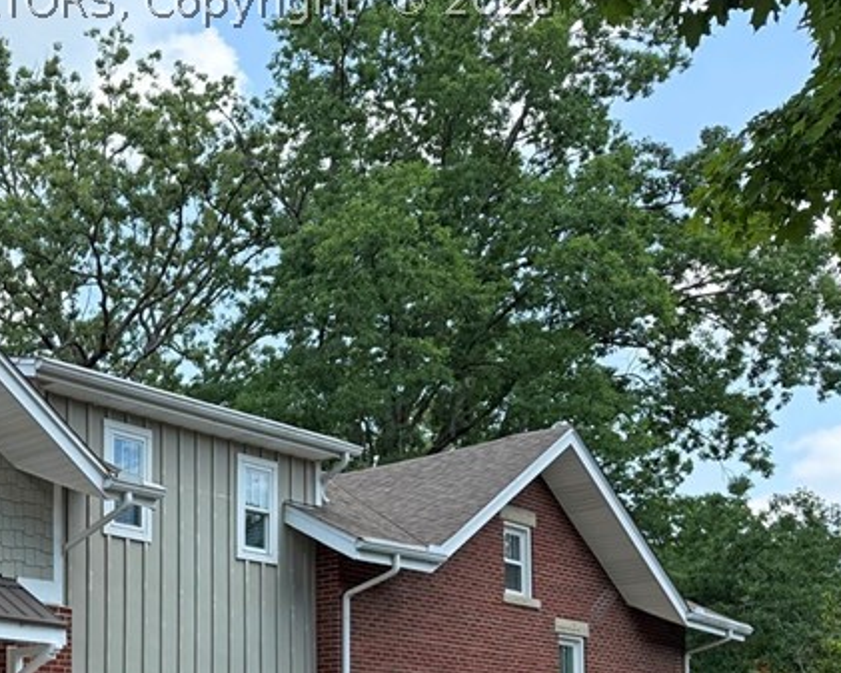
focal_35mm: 57
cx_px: -88
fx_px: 1419
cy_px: 729
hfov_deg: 29.7
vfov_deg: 24.9
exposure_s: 1/1949
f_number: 1.78
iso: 100
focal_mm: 6.76
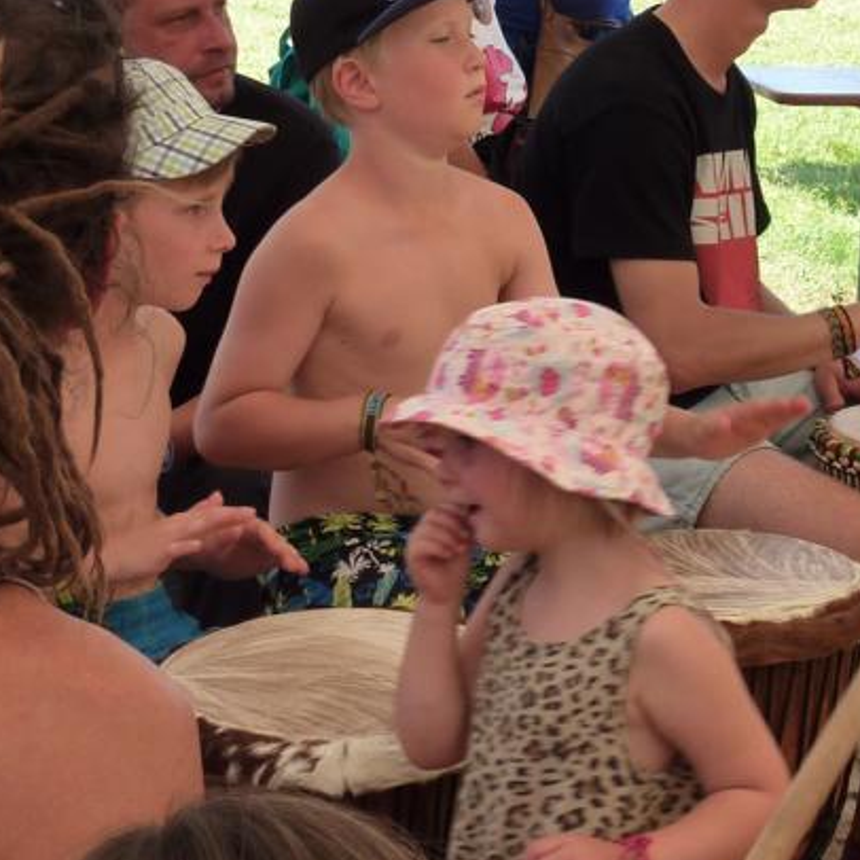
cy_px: 182
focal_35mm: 107
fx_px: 3008
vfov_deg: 16.2
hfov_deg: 16.0
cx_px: 832
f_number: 4
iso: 125
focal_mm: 7.9
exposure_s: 1/160
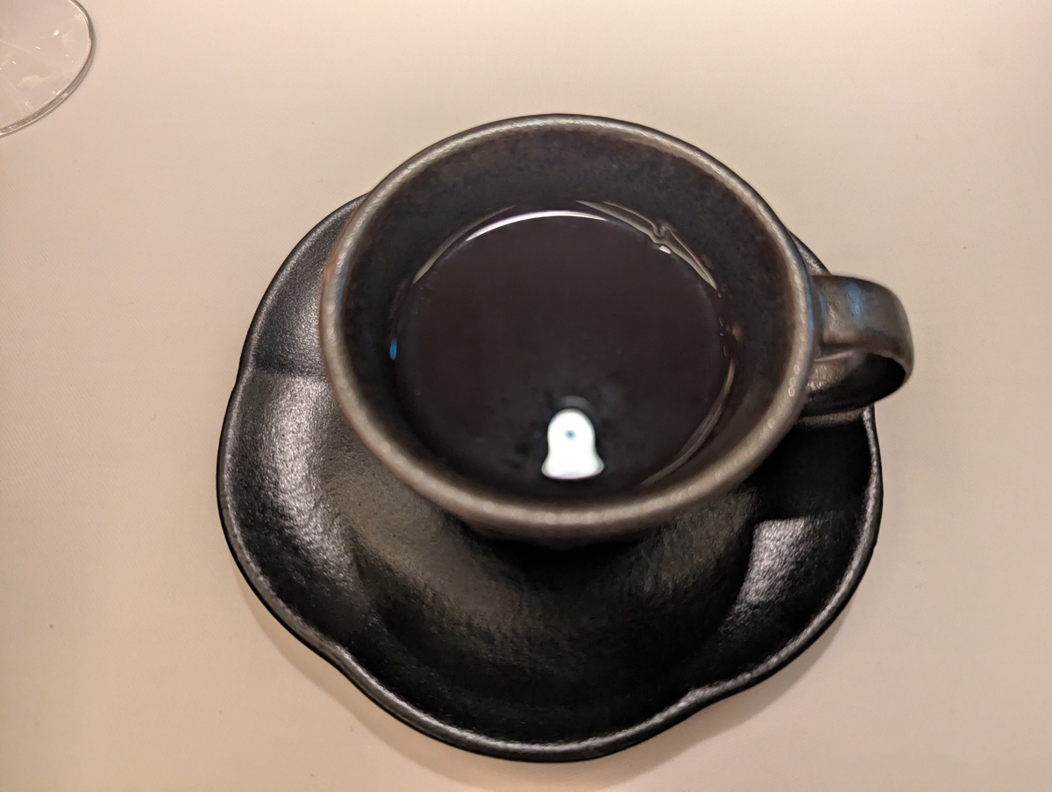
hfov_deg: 71.5
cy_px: 396
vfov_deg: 57.0
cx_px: 526
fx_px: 731
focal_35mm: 24
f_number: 1.85
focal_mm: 6.81
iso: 615
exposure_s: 1/100
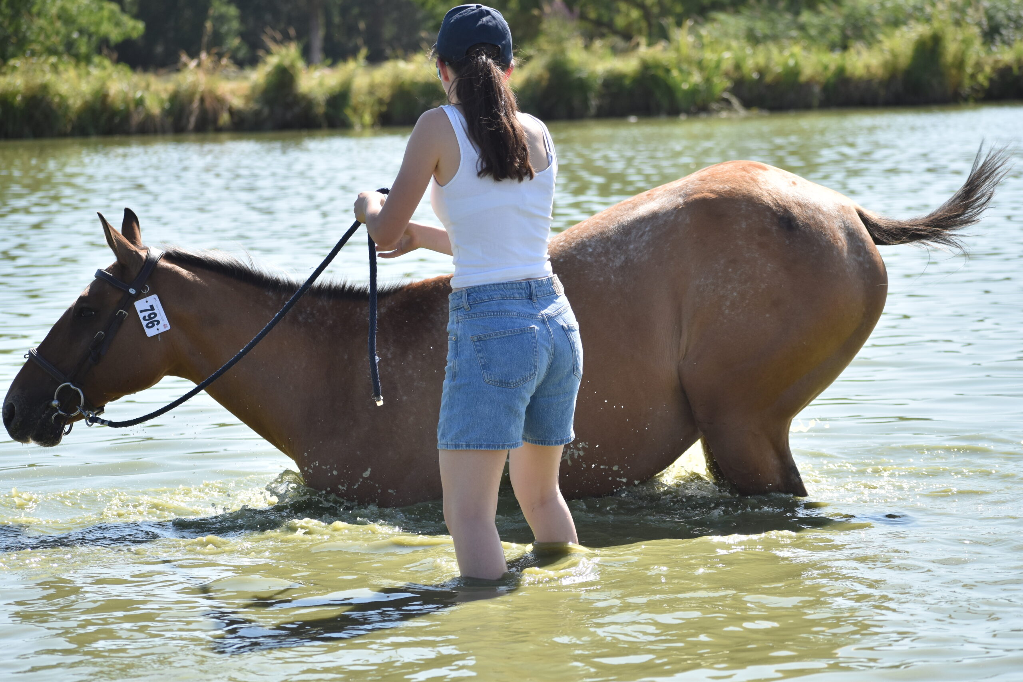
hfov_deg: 13.7
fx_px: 4262
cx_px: 512
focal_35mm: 150
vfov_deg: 9.1
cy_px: 341
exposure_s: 1/1600
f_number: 6.3
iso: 400
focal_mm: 100
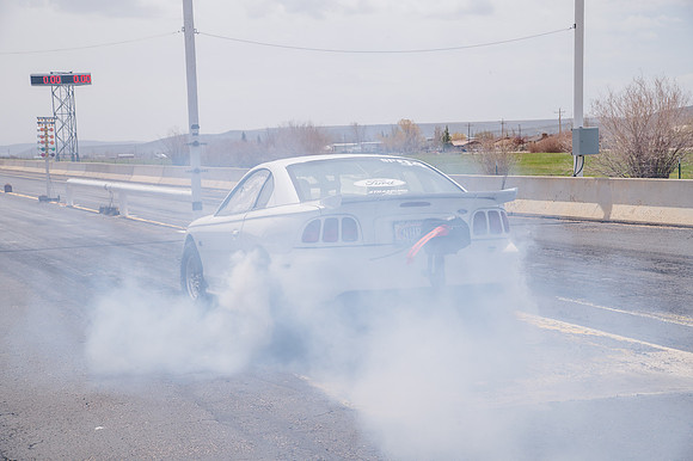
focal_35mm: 70
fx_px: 1347
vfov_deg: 19.4
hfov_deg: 28.9
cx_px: 346
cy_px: 230
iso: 200
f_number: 10
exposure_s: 1/500
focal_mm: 70
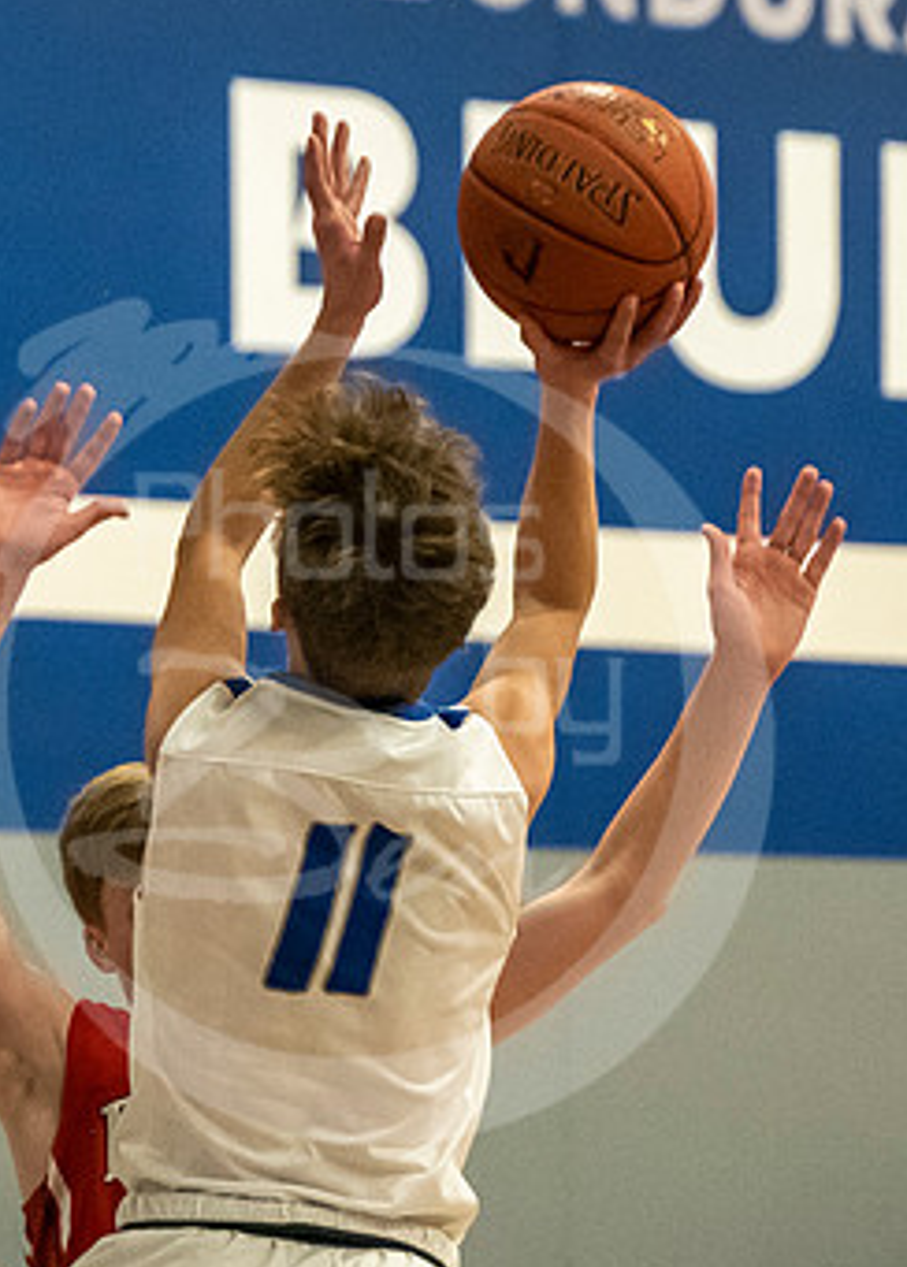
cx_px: 239
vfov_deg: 9.8
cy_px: 725
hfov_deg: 7.0
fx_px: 7384
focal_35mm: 205
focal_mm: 71
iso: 3200
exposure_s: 1/1000
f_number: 2.8
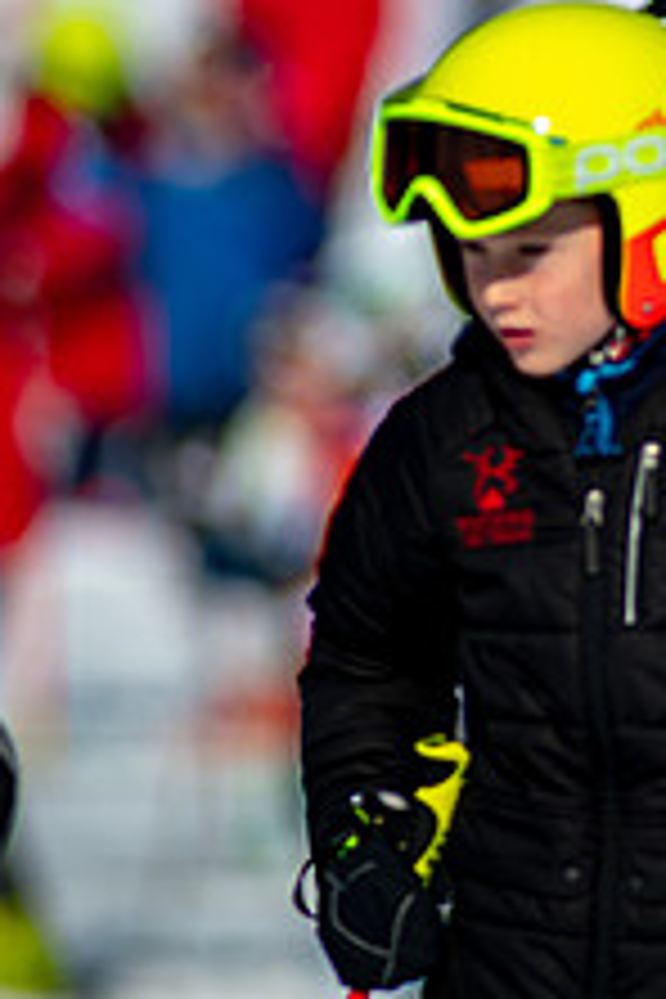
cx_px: 670
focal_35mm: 914
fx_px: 25362
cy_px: 176
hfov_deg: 1.5
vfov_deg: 2.3
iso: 100
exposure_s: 1/5000
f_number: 2.8
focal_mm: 300
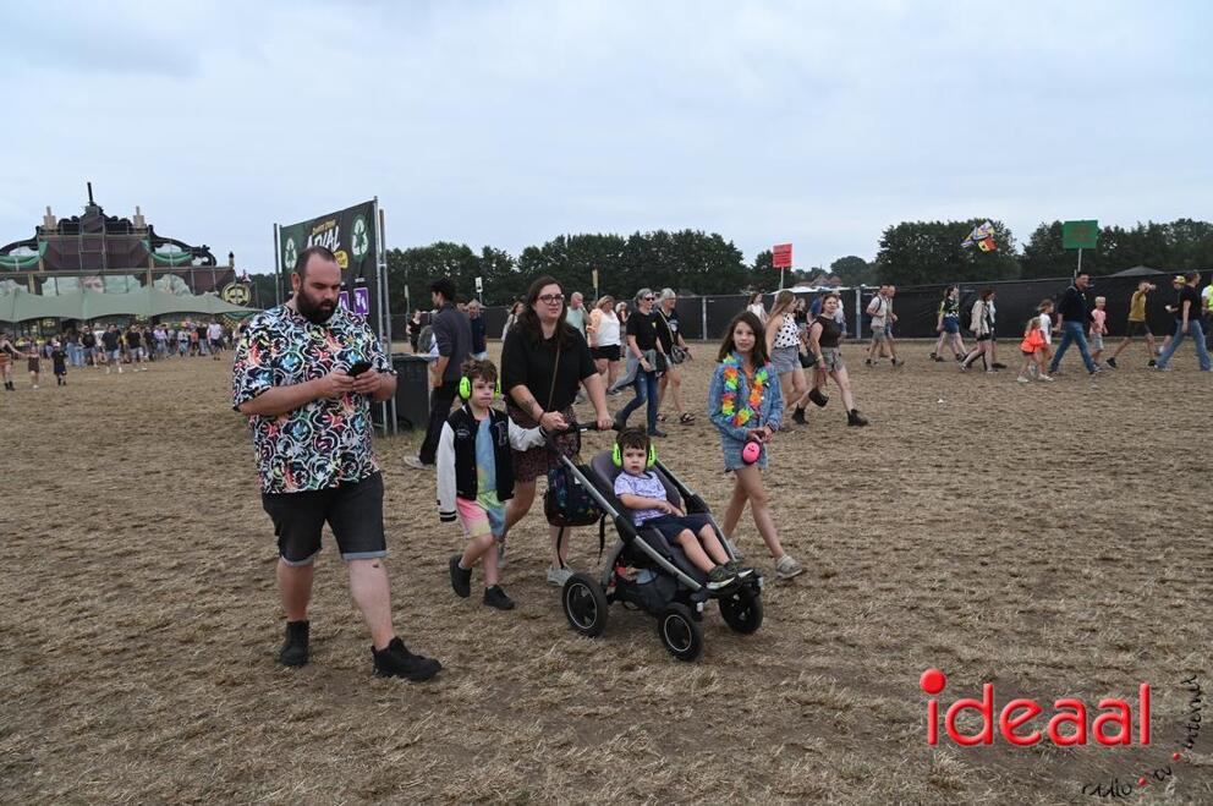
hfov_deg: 73.8
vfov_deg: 53.0
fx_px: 808
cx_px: 606
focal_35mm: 24
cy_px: 403
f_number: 8
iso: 320
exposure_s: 1/250
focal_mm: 24
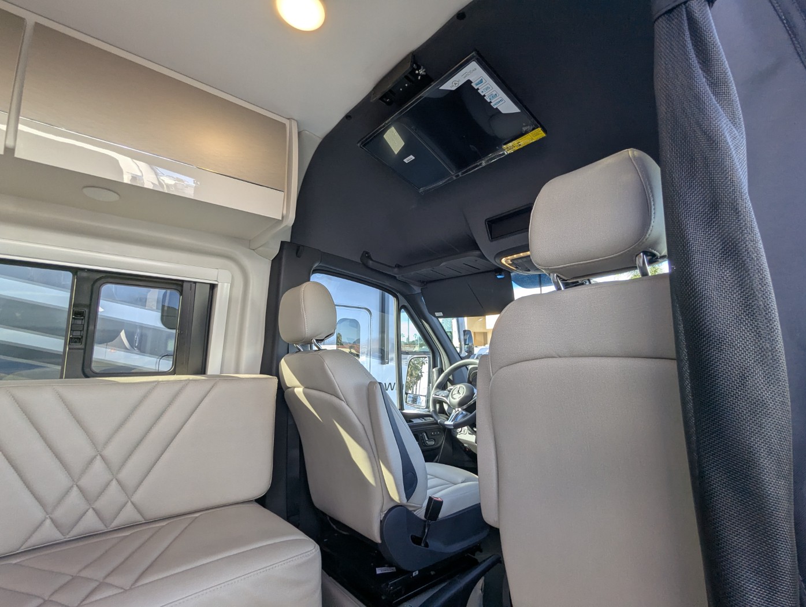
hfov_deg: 94.4
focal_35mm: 16
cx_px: 403
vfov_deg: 78.2
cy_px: 304
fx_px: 373
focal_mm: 2.35
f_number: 2.2
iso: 57
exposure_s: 1/182
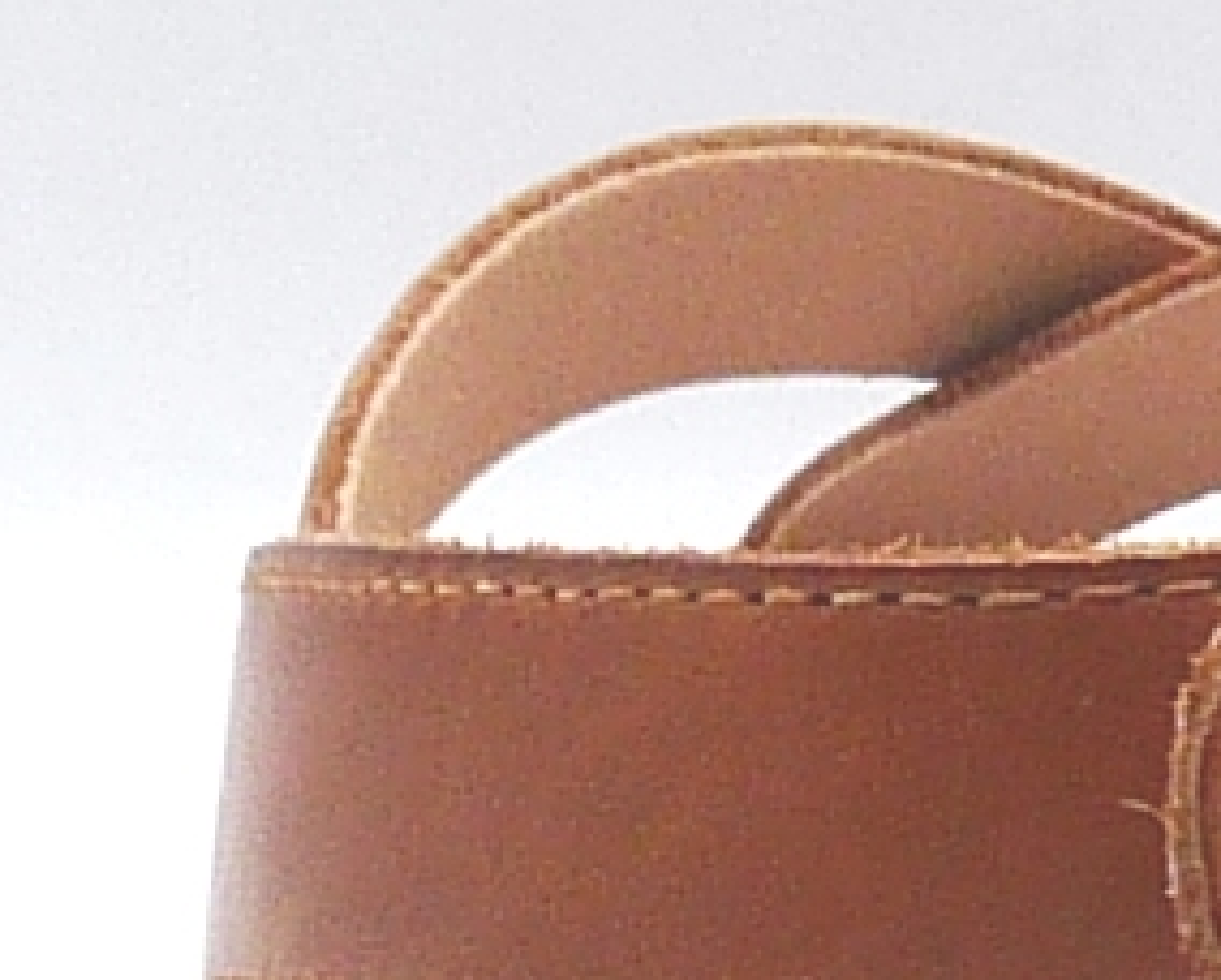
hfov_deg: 6.9
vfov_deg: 5.5
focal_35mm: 280
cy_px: 1350
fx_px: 10132
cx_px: 1006
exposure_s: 1/200
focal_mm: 5.2
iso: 100
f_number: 4.5
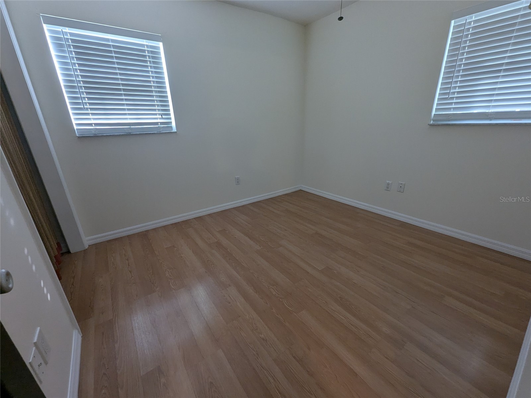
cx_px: 266
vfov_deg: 89.9
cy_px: 199
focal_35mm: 13
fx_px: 199
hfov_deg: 106.2
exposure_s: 1/62
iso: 67
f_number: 2.2
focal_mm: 1.95
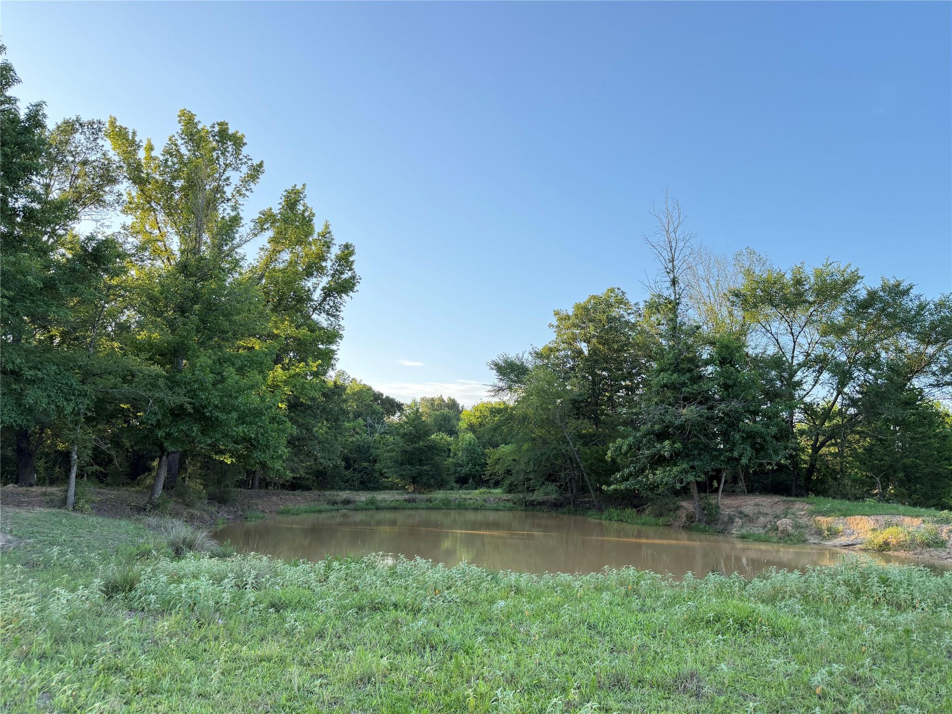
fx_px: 660
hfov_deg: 71.6
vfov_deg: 56.8
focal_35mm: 24
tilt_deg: +10.7
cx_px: 476
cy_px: 357
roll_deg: -0.4
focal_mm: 6.76
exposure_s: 1/535
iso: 100
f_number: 1.78
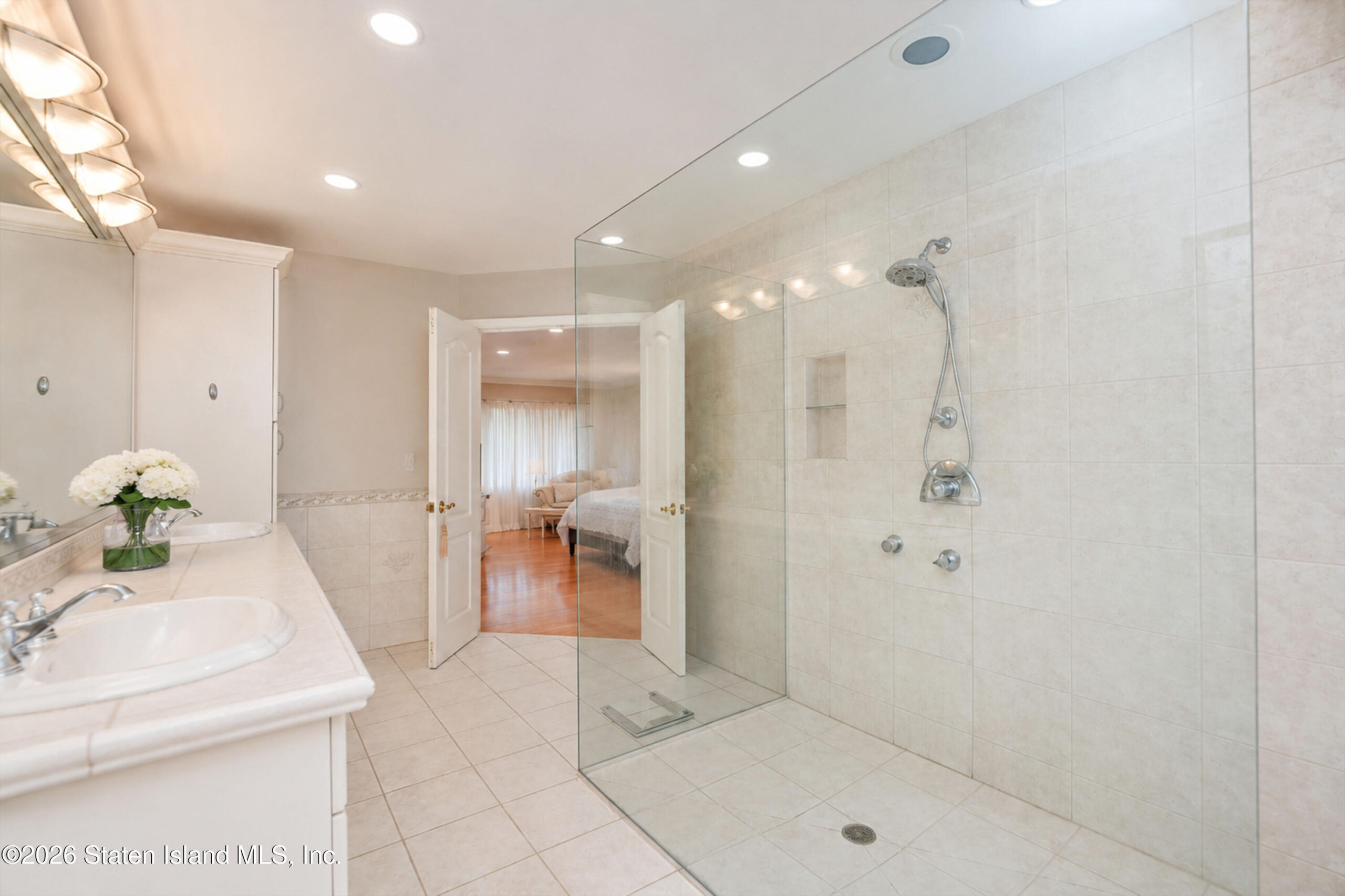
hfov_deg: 96.7
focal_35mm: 16
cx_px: 672
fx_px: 598
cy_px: 448
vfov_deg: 73.8
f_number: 5
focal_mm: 16
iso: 64
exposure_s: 1/50
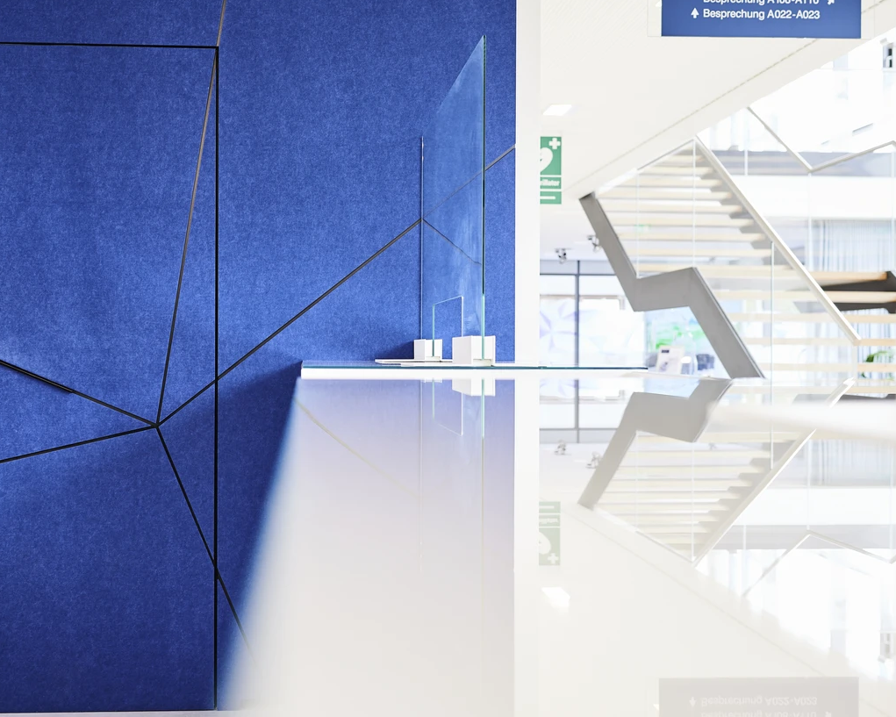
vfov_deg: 33.4
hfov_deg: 41.1
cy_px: 348
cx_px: 392
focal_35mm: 45
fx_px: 1193
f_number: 3.2
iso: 400
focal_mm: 35
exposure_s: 1/80
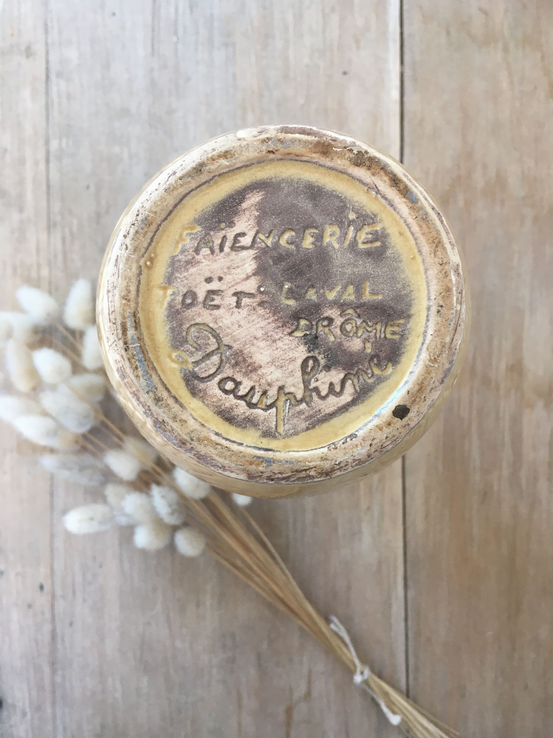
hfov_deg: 48.2
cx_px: 276
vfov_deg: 61.7
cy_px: 369
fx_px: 618
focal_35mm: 29
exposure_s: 1/33
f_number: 2.2
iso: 50
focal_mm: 4.15
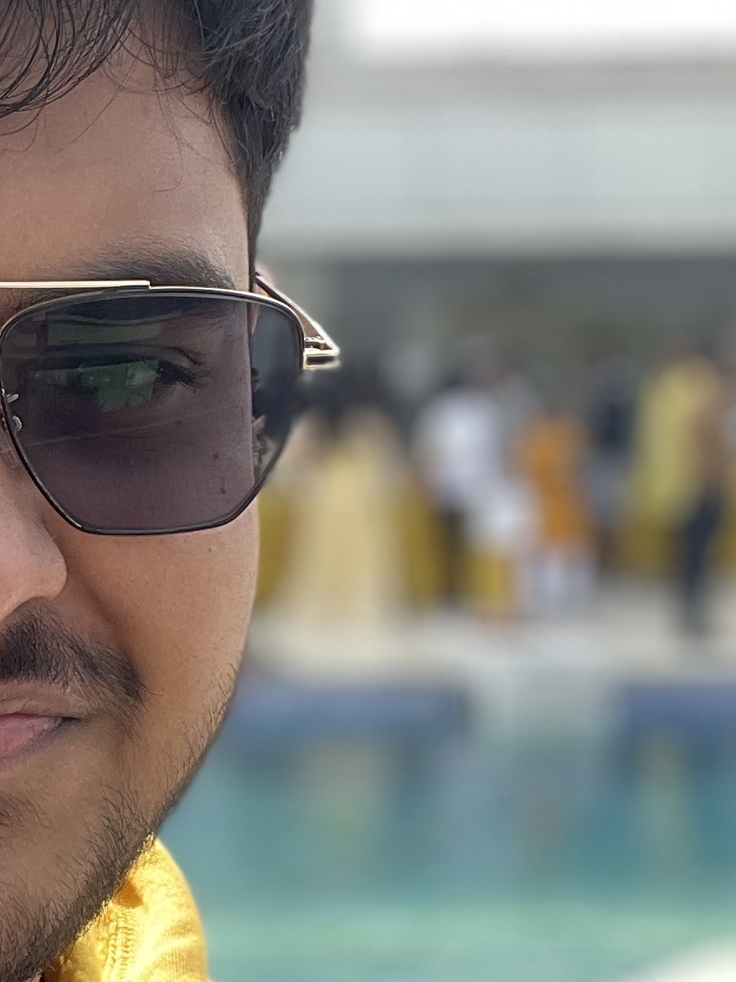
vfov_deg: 24.7
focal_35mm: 79
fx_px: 2241
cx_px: -154
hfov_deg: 17.7
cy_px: 545
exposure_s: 1/266
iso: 32
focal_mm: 2.71
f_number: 2.2
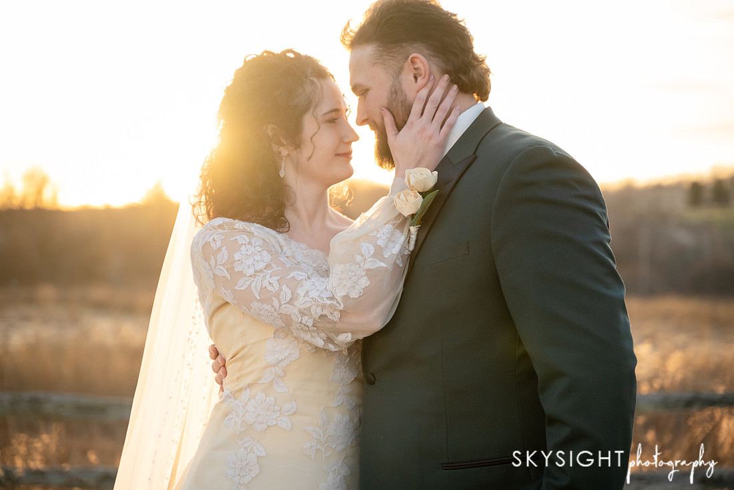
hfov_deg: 26.3
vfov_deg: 17.7
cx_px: 367
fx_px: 1571
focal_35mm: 77
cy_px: 245
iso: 1250
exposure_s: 1/2000
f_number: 3.2
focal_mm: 75
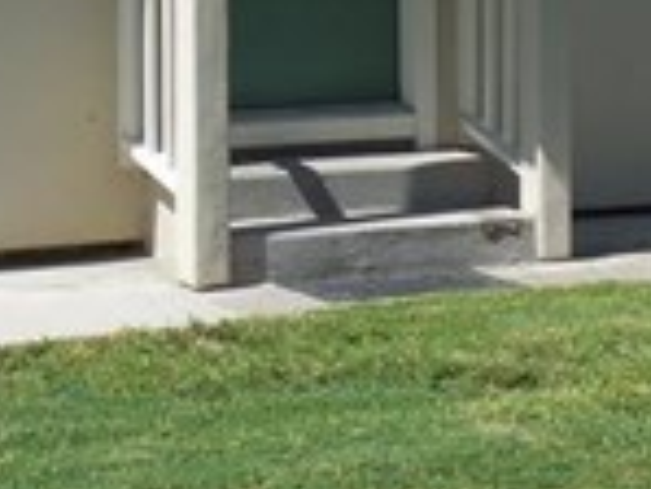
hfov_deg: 13.9
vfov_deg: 10.2
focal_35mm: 142
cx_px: 389
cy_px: -162
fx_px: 2673
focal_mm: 5.9
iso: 125
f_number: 3.7
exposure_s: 1/1250
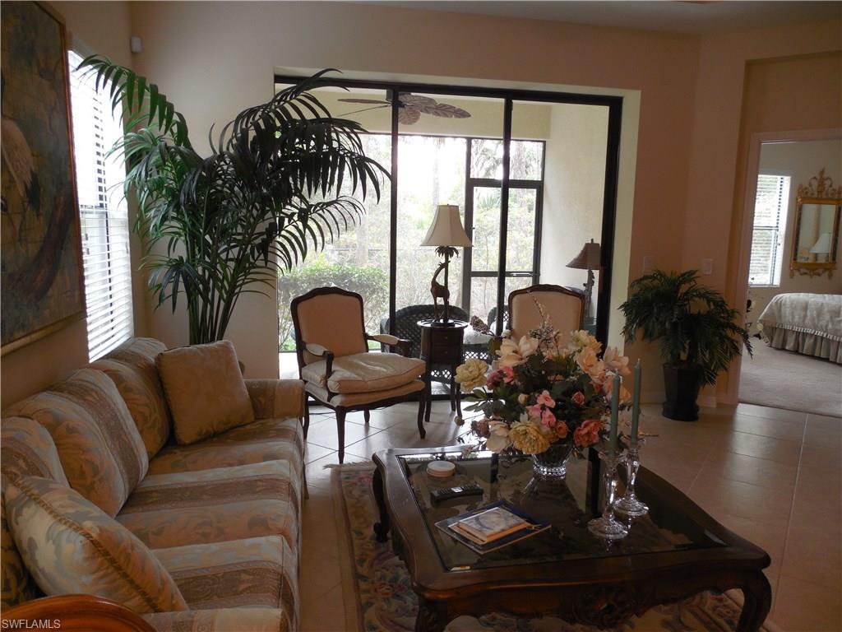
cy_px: 316
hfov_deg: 69.4
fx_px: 608
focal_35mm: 25
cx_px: 421
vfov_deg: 54.9
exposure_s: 1/30
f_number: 3.3
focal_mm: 4.5
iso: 180
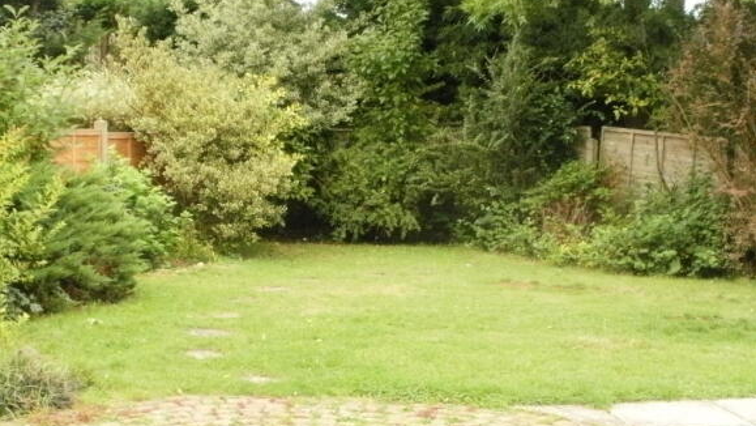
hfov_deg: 36.6
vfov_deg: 21.1
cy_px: 269
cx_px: 379
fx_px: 1143
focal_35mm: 57
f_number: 4.4
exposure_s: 1/320
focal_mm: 9.1
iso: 640
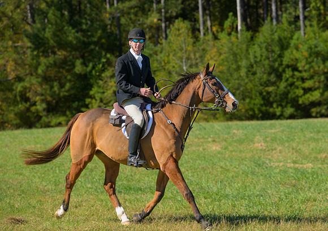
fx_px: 1010
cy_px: 109
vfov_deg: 13.1
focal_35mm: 109
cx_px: 174
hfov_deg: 18.4
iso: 200
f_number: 4
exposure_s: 1/500
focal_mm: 99
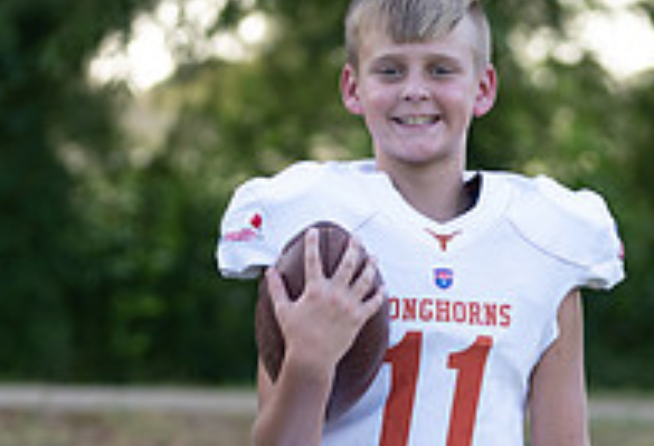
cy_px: 406
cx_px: 452
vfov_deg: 5.4
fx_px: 4702
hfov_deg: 8.0
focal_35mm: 257
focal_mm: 83
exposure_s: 1/400
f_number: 2.8
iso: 250
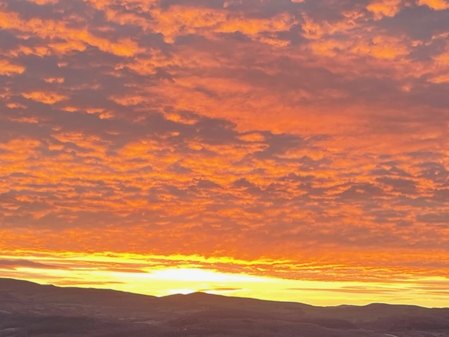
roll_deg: -0.4
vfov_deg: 19.8
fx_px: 934
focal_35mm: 72
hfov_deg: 26.9
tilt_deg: +0.6
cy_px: 337
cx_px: 293
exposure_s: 1/121
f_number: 1.6
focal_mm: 4.2
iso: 50
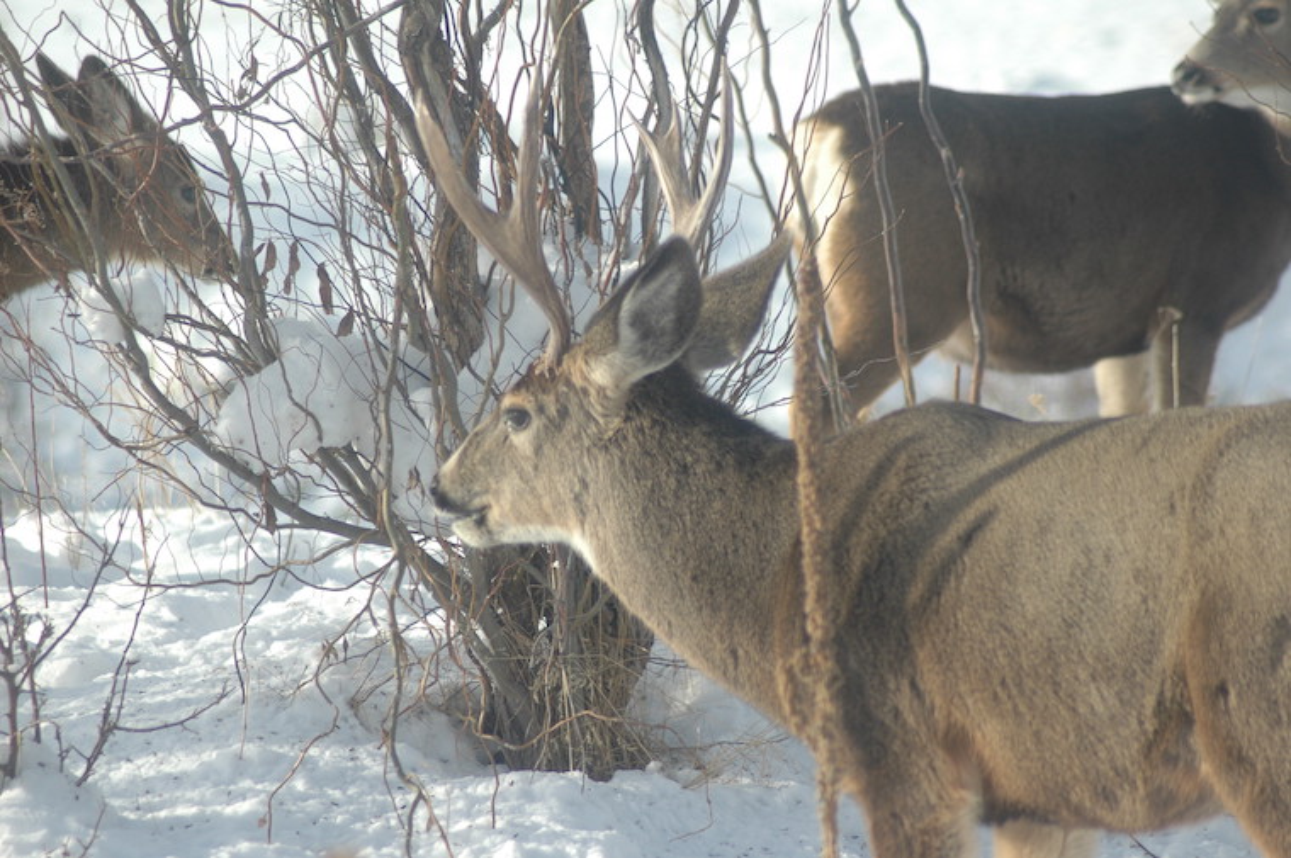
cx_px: 646
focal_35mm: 232
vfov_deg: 5.9
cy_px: 429
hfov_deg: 8.9
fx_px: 8329
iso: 200
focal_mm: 155
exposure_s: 1/640
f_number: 6.3
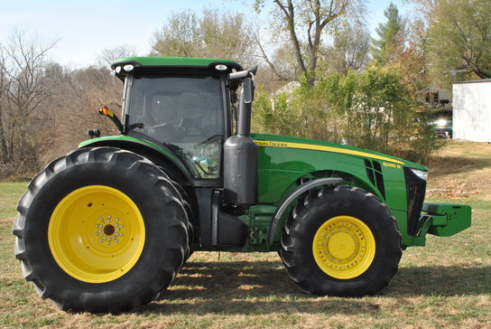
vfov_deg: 32.0
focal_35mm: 42
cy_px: 164
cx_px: 246
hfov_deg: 46.4
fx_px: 573
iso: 800
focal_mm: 28
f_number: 20
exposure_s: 1/200
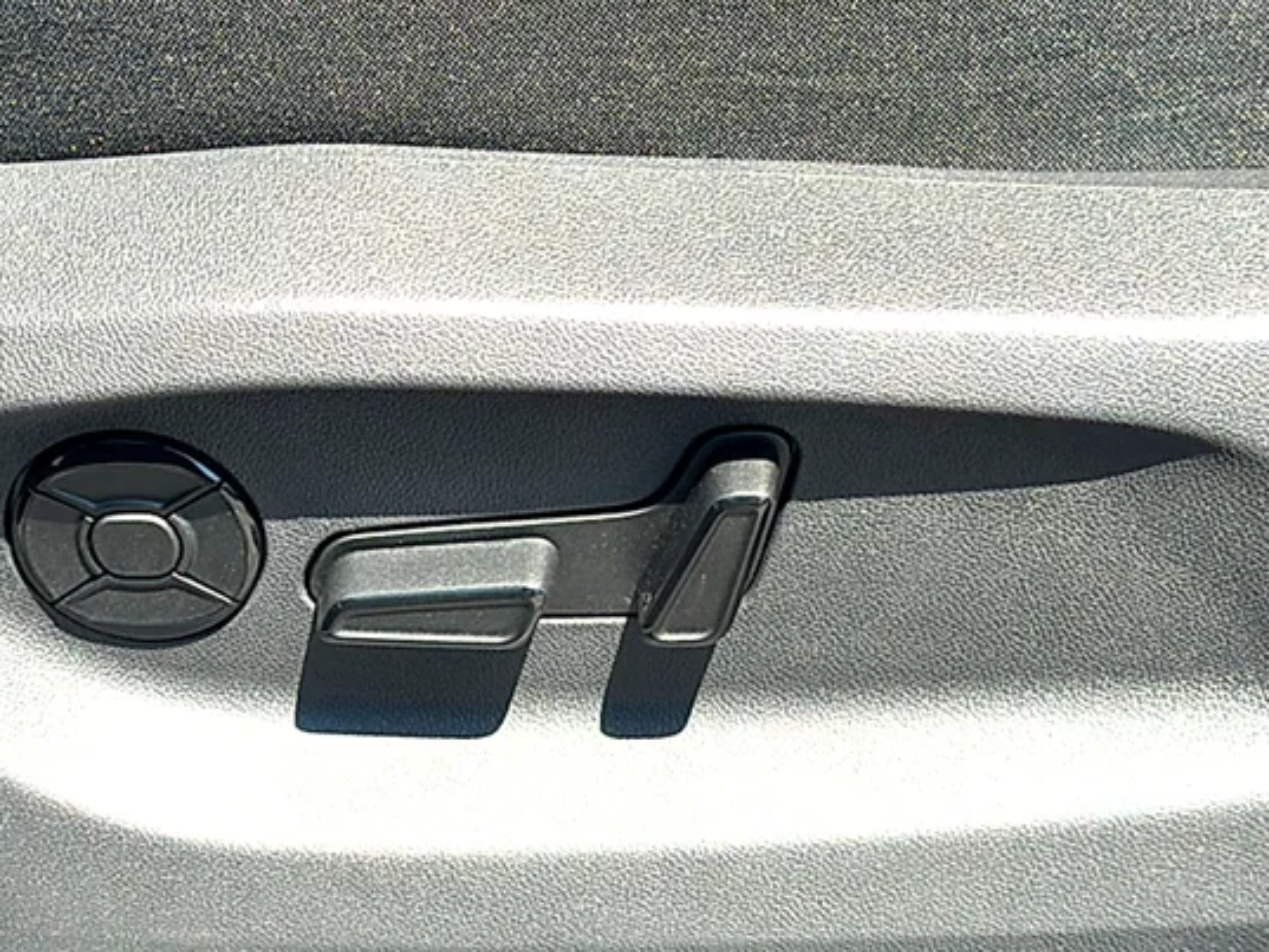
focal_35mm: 73
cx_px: 470
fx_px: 2677
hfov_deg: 26.6
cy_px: 563
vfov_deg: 20.2
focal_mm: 6.86
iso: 64
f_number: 1.78
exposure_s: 1/824
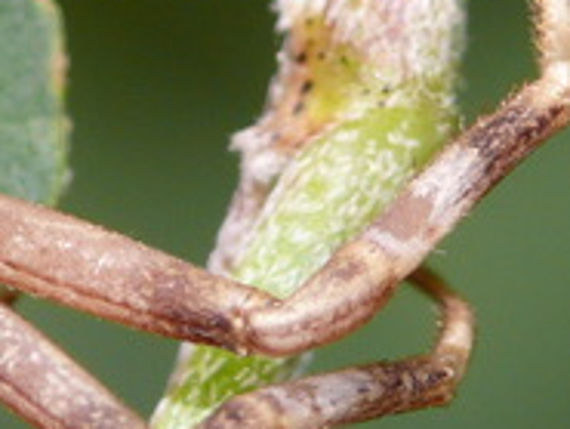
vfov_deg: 0.8
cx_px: -91
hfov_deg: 1.1
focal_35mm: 1886
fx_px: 31076
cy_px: 52
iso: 100
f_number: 7.1
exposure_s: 1/500
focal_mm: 86.6
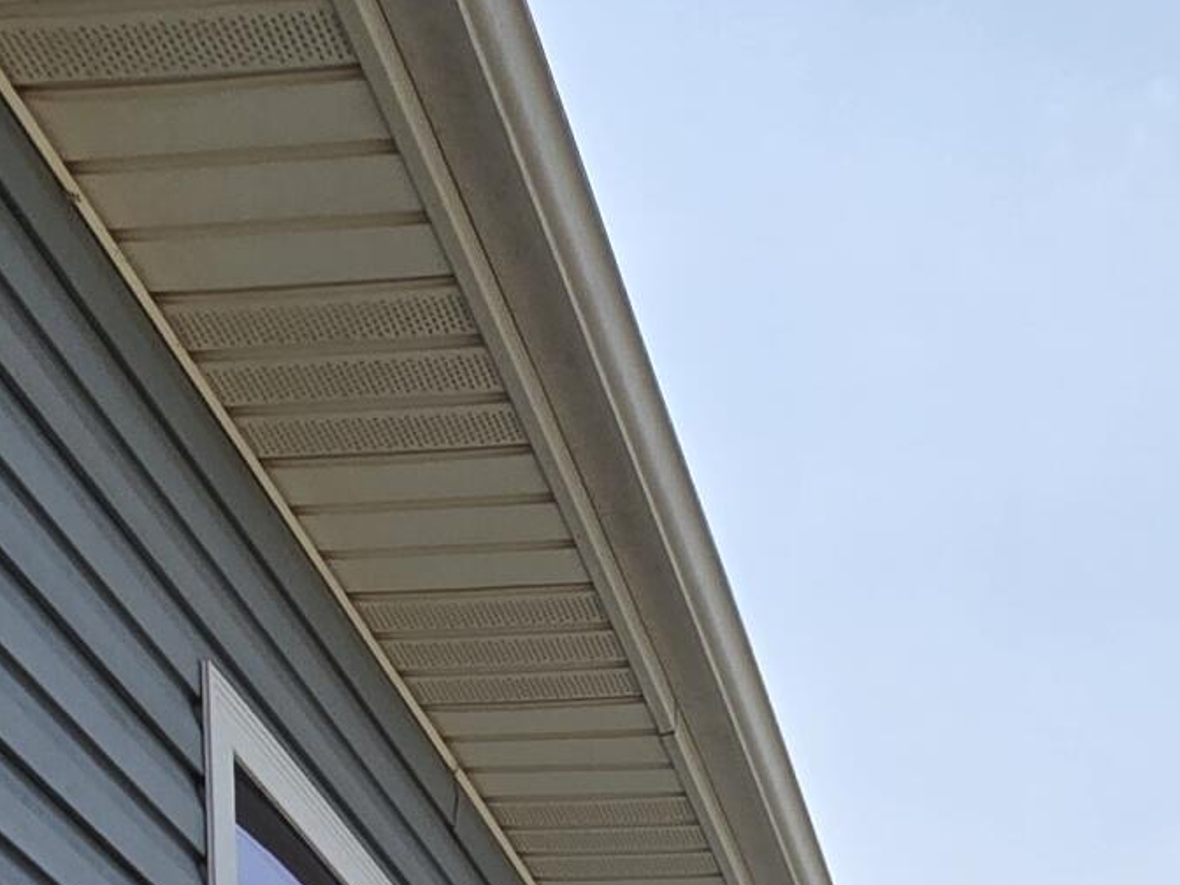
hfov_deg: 32.0
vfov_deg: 16.5
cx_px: 1001
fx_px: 1977
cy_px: 1930
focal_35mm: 58
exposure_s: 1/2820
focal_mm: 2.2
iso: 50
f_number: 2.2
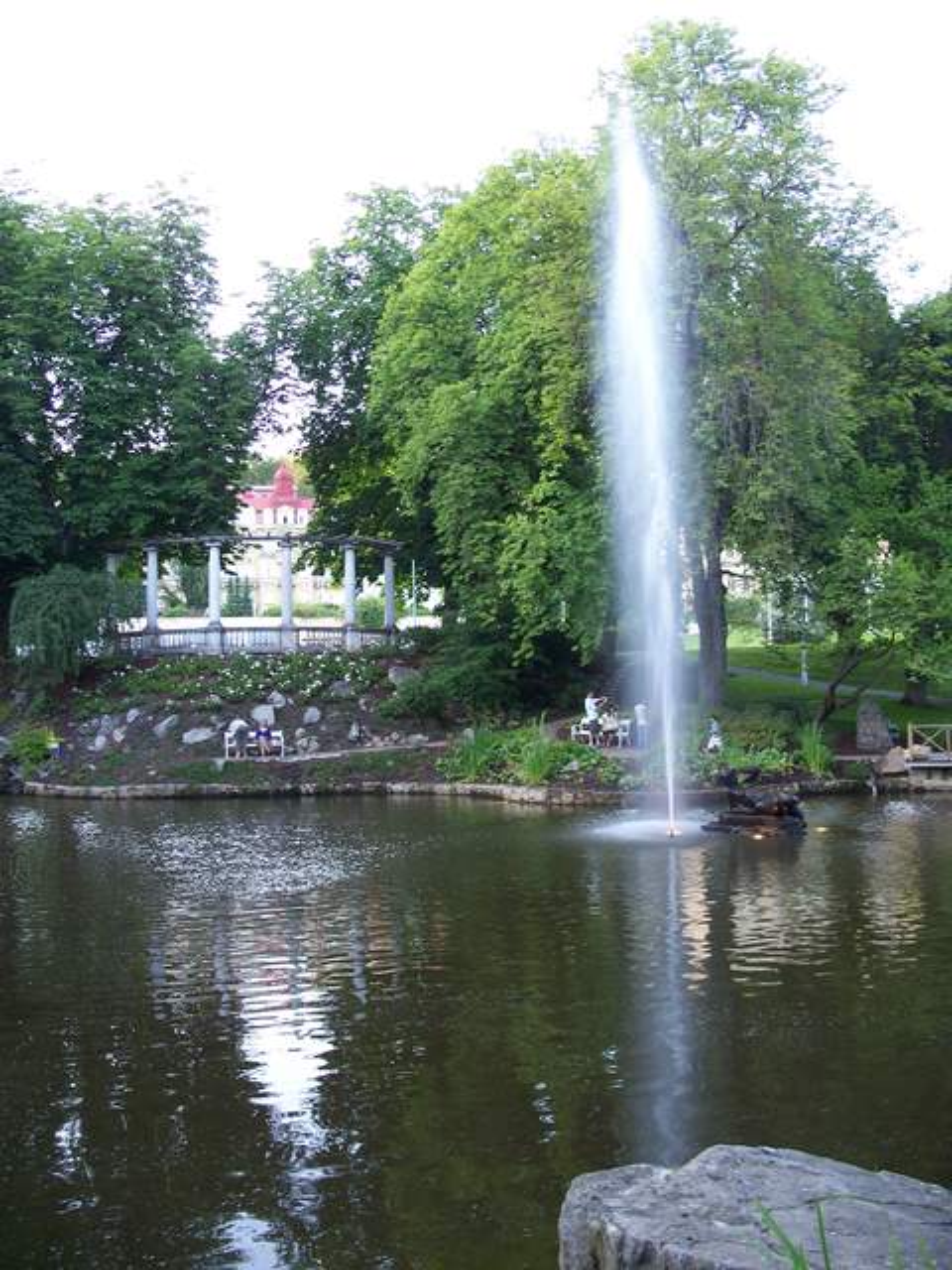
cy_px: 635
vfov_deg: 50.1
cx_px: 476
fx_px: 1357
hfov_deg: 38.7
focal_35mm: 37
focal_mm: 7.8
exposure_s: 1/30
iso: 80
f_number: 2.8
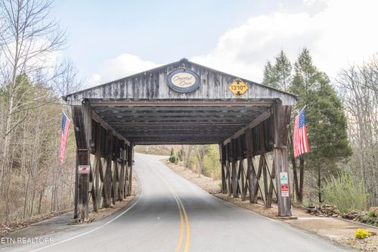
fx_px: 325
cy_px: 126
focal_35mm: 31
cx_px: 189
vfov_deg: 42.3
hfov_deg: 60.3
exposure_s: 1/200
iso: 500
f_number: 8
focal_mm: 31
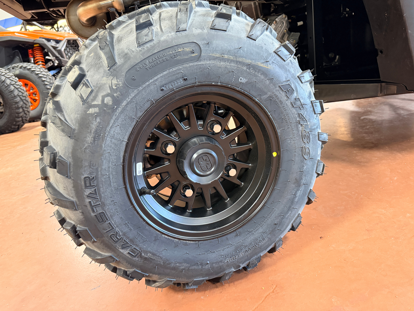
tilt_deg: -19.8
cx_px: 207
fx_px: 287
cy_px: 156
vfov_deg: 56.8
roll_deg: +10.9
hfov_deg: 71.6
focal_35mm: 24
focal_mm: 6.76
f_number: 1.78
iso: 800
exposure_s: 1/60
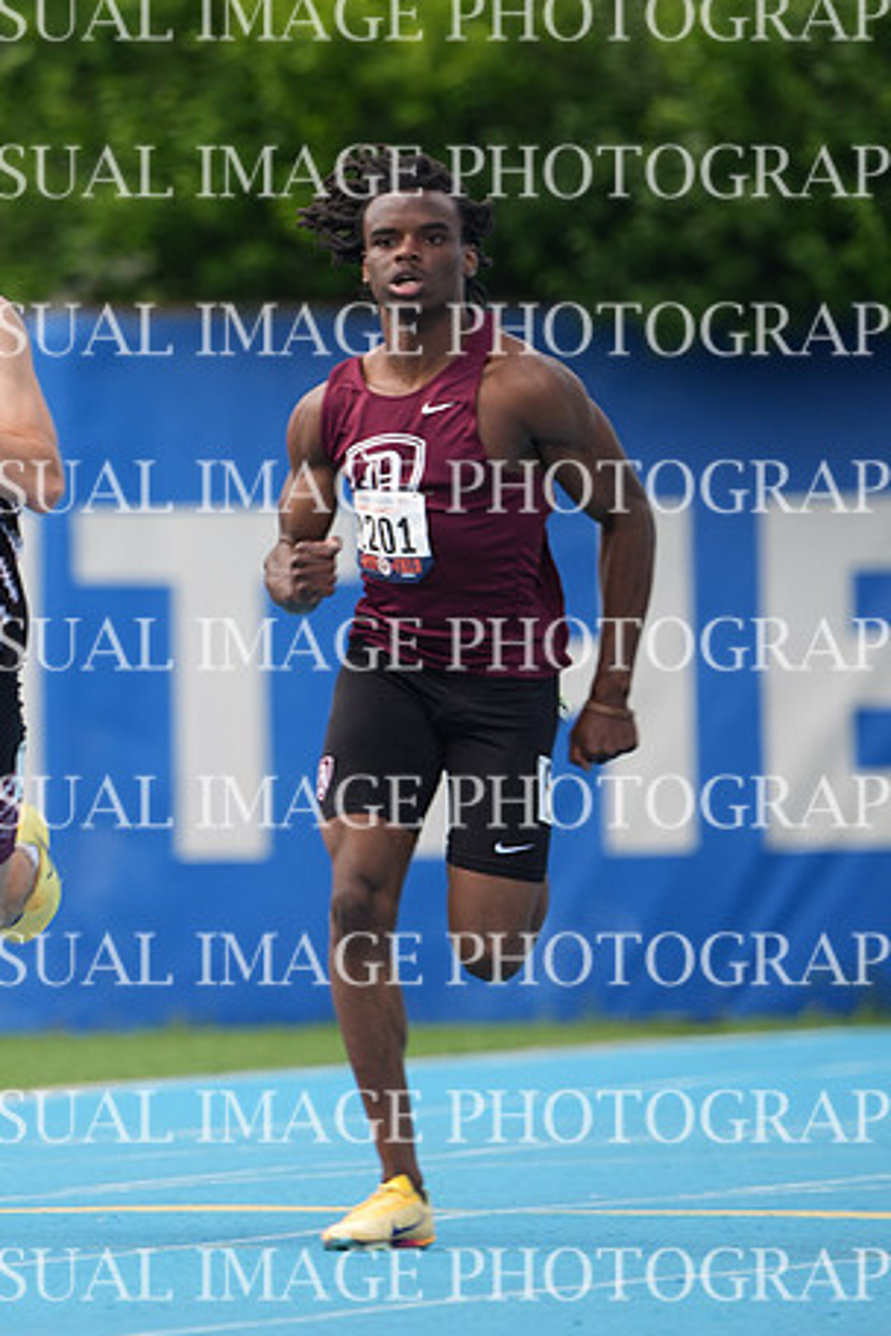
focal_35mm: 763
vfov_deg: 2.7
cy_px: 565
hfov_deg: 1.8
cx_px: 426
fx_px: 28324
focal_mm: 600
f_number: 6.3
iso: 500
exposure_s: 1/800
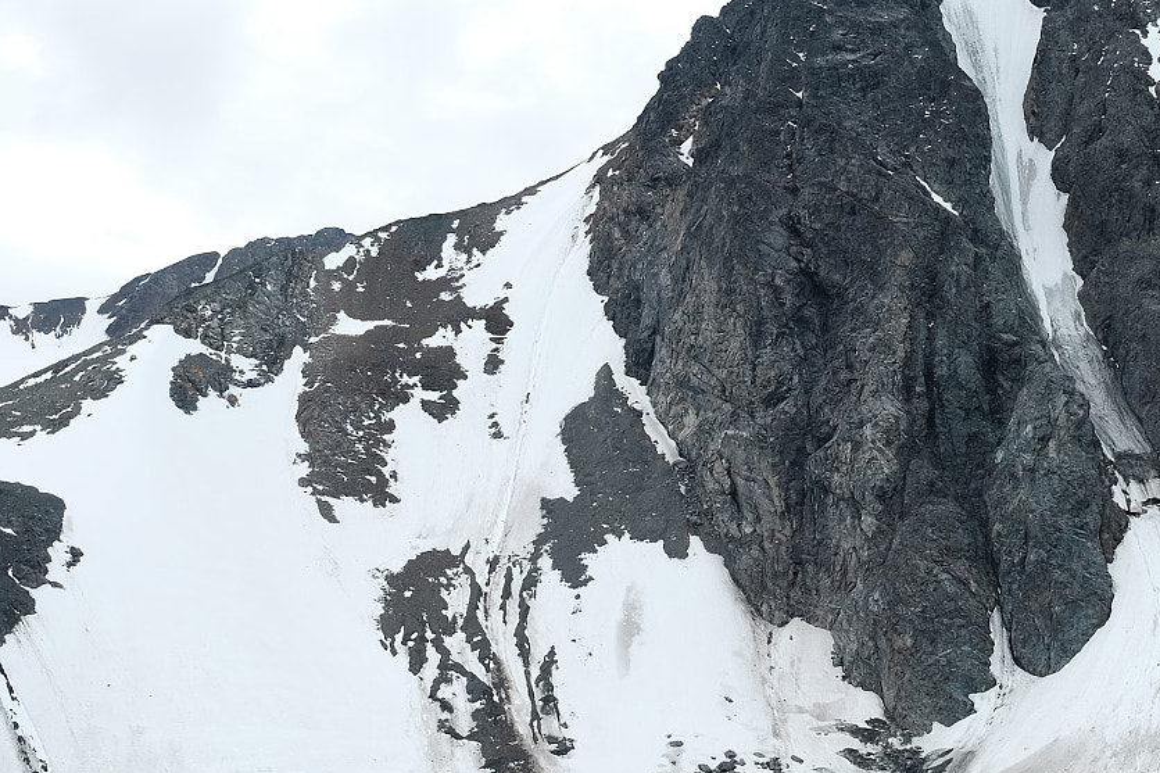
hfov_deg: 30.0
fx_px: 2158
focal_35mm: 67
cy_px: 462
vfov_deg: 20.3
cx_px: 722
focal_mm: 23
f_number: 8
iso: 200
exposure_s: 1/240
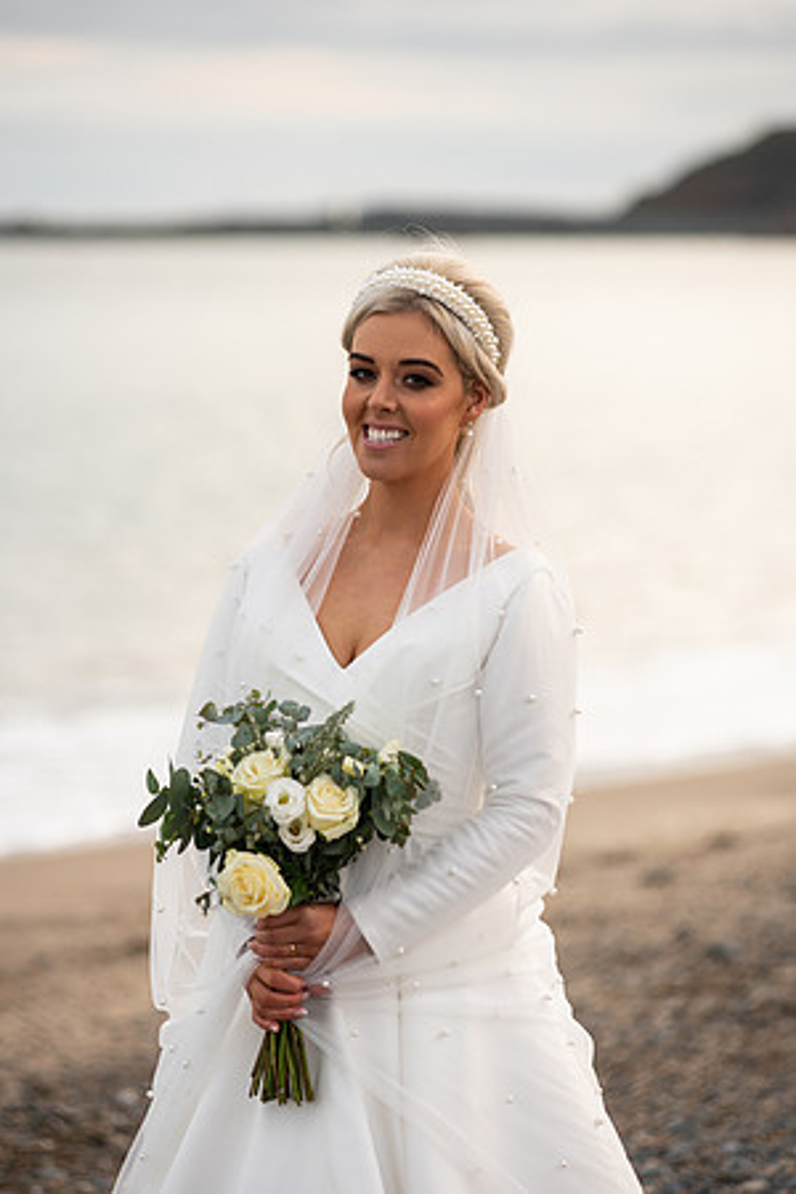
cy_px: 597
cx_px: 398
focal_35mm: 155
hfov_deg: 8.9
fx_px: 5140
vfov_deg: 13.2
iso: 100
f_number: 3.5
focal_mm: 155
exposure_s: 1/200
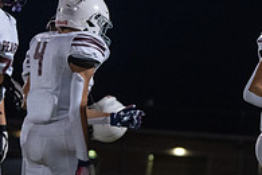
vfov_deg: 6.6
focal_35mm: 208
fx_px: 1514
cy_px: 107
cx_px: 361
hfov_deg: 9.7
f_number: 3.2
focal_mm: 70
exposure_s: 1/1000
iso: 4000
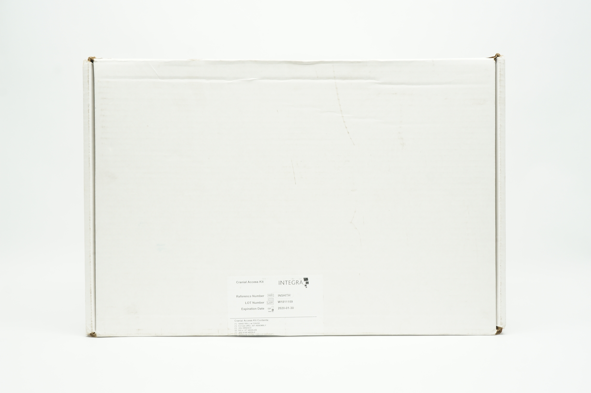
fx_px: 689
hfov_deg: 46.4
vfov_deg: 31.8
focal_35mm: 42
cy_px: 196
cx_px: 296
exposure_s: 1/15
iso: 400
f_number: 10
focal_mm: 28
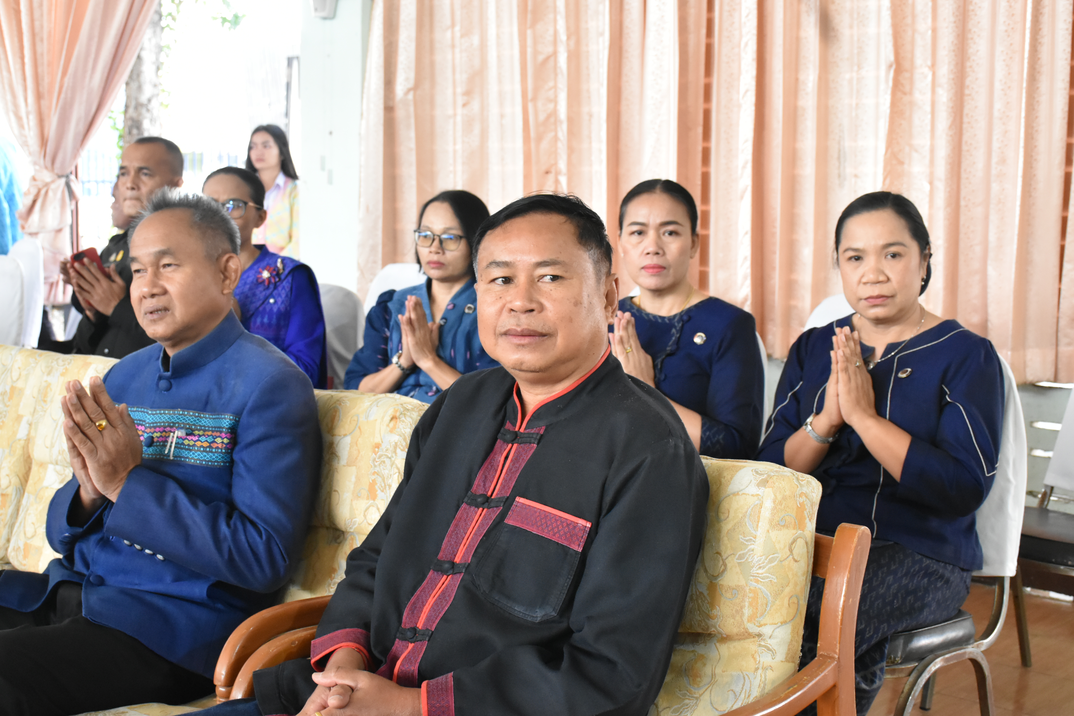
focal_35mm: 51
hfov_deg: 38.9
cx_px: 537
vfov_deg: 26.5
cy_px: 358
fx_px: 1521
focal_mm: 34
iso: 3200
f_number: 6.3
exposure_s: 1/160
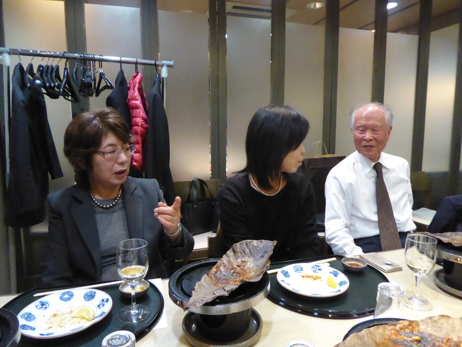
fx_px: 334
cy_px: 174
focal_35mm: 25
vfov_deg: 54.9
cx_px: 231
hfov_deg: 69.4
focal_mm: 4.3
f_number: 3.3
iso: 1600
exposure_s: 1/30
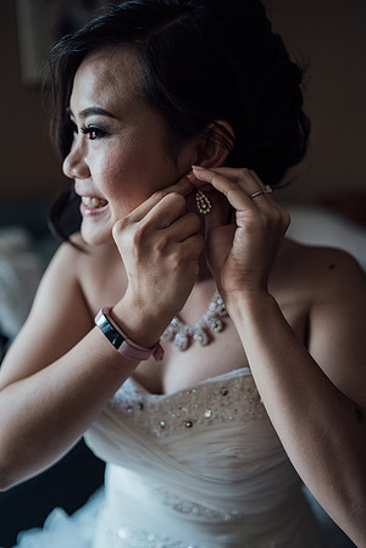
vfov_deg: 54.4
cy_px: 274
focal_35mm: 35
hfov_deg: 37.9
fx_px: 534
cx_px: 183
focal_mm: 35
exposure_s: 1/500
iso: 400
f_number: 1.6
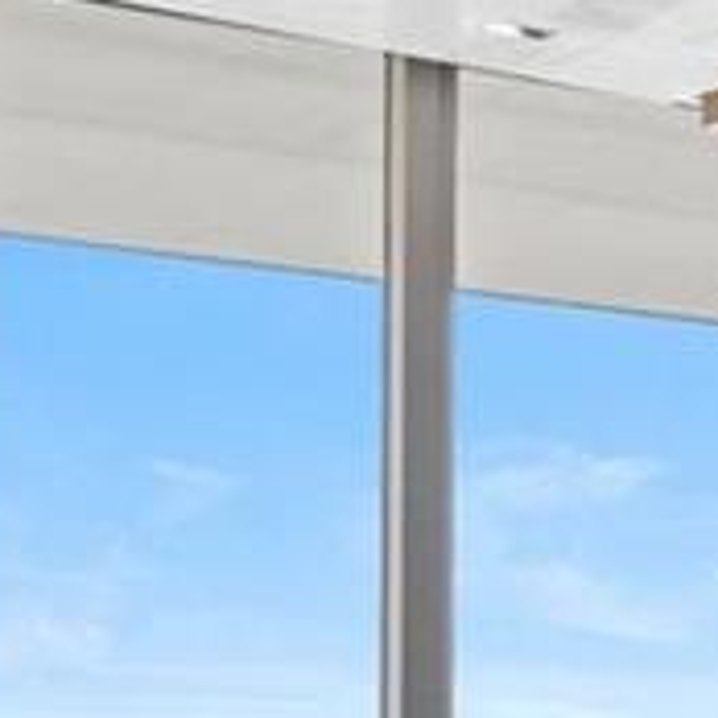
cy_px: 765
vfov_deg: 13.7
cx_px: 1737
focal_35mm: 125
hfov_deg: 11.5
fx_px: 2933
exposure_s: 1/25
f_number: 8
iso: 200
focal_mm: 16
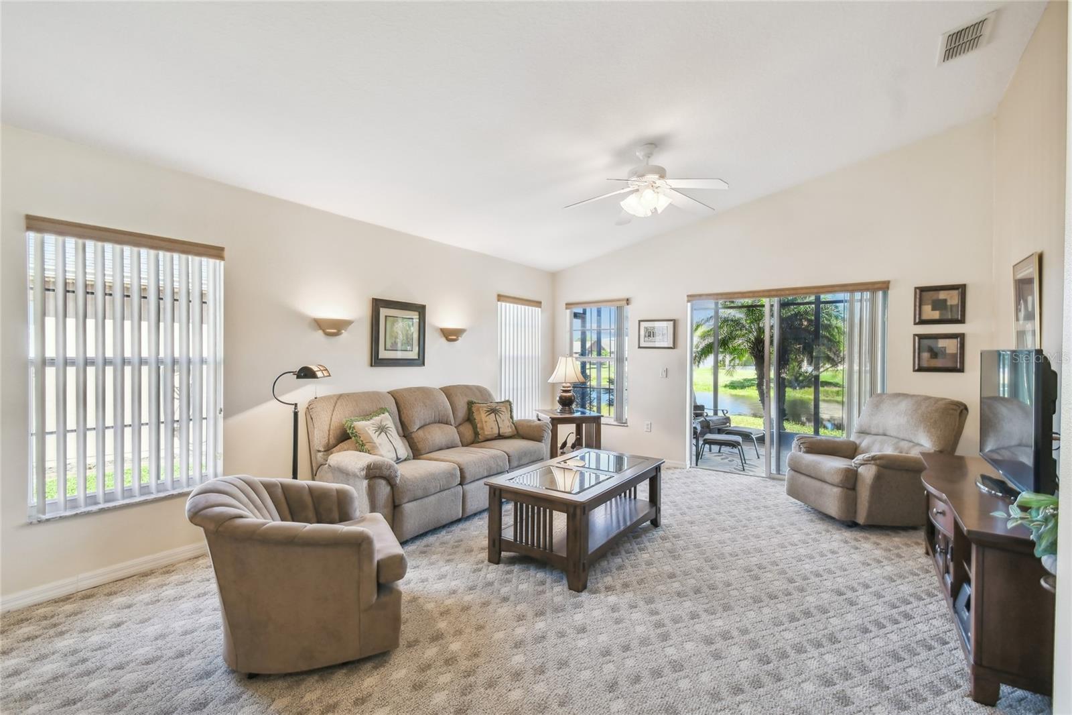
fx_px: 447
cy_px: 358
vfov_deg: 77.3
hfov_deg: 100.4
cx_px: 536
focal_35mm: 15
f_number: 7.1
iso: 100
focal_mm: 10
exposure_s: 1/13
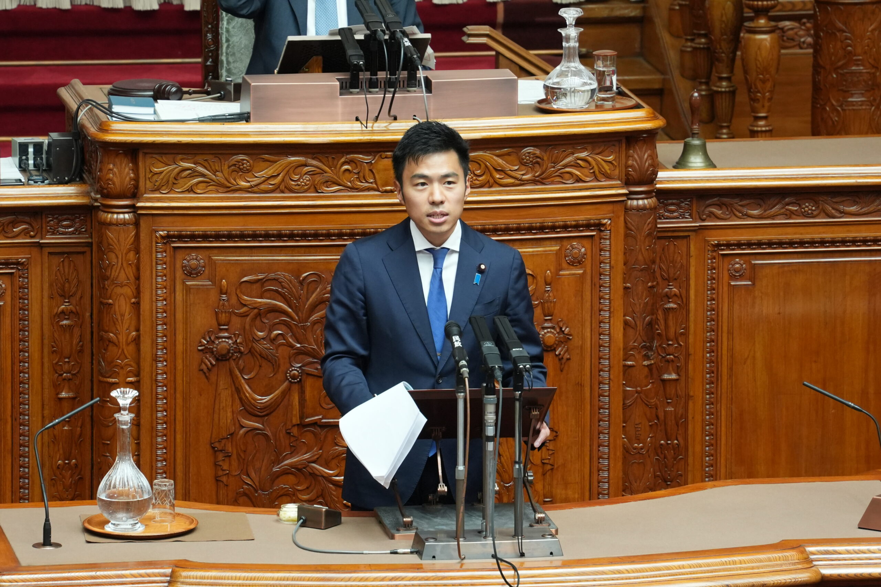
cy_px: 294
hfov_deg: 7.3
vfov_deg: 4.9
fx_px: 6926
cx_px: 440
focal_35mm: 283
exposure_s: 1/100
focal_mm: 189
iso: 2500
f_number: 5.6
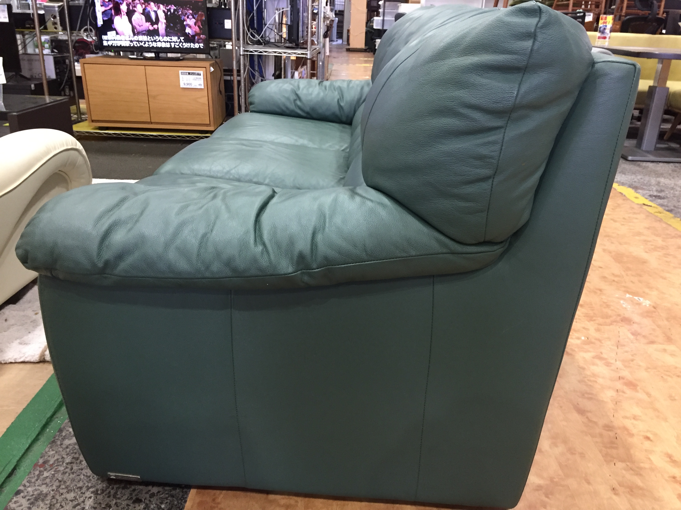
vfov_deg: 48.2
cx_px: 340
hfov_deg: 61.7
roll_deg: -4.2
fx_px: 571
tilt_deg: -21.5
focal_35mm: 29
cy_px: 255
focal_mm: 4.15
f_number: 2.2
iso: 160
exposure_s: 1/30
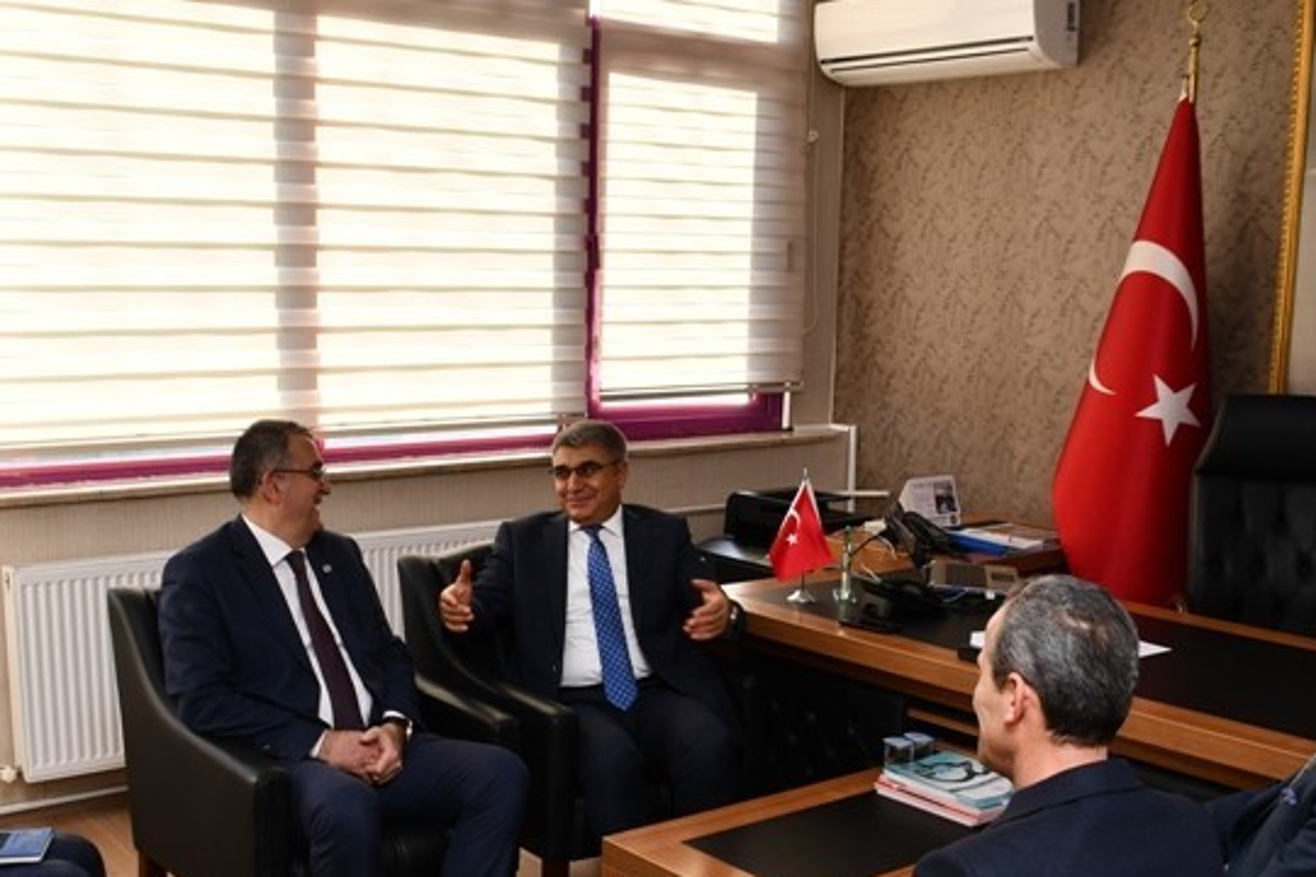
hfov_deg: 48.5
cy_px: 566
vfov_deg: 33.2
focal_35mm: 40
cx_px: 663
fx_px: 1462
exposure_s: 1/125
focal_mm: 18
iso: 140
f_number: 5.6
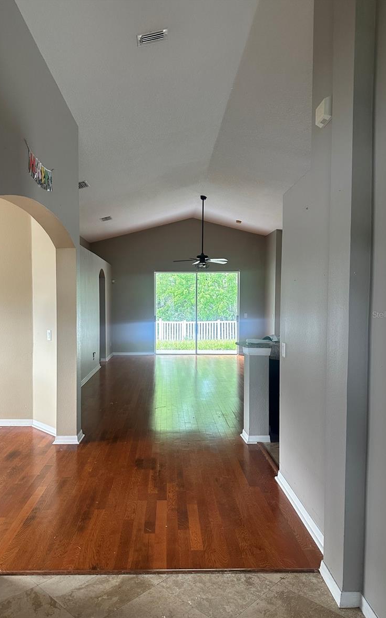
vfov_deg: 70.4
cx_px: 173
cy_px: 314
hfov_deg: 47.5
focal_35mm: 26
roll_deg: -0.6
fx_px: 438
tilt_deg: -3.0
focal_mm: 6.86
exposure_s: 1/119
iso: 250
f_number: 1.78
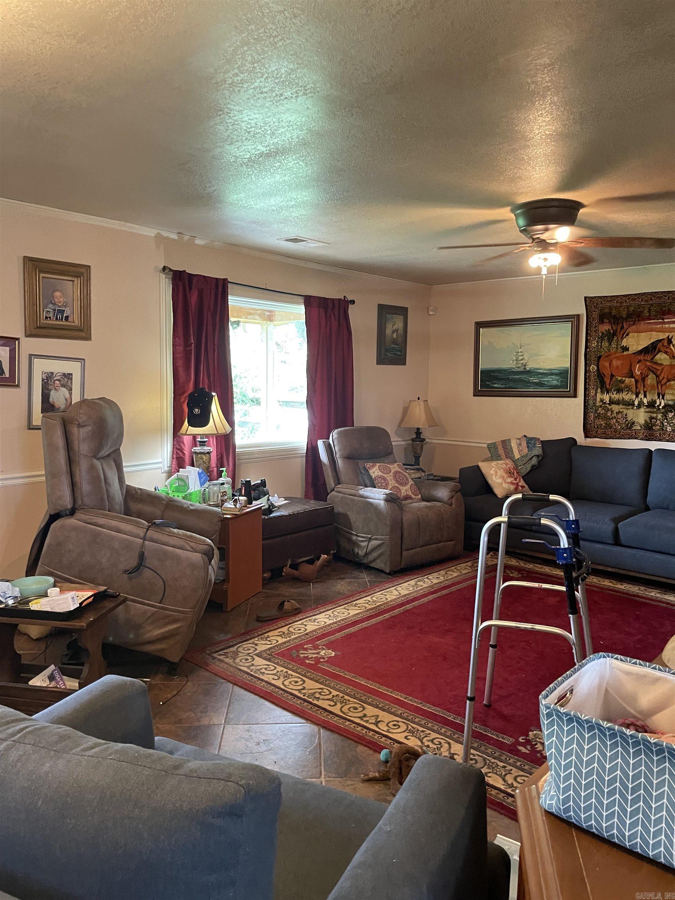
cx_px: 338
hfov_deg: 53.1
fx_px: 676
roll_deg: -1.2
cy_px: 450
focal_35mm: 26
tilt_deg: -4.8
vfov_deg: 67.3
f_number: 1.6
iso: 400
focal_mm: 4.2
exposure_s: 1/60
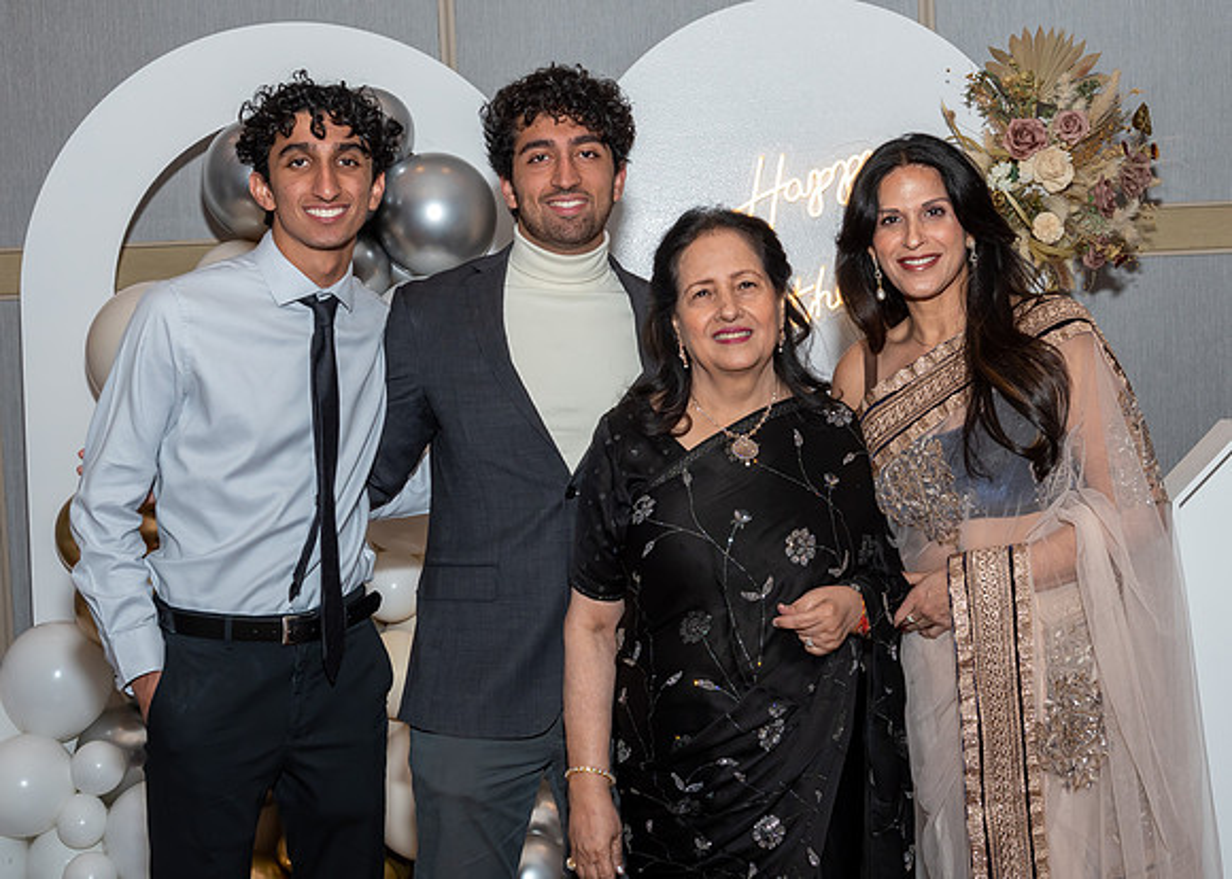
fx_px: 1859
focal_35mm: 53
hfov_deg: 36.6
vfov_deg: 26.6
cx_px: 691
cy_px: 414
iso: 500
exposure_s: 1/250
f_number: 7.1
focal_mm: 31
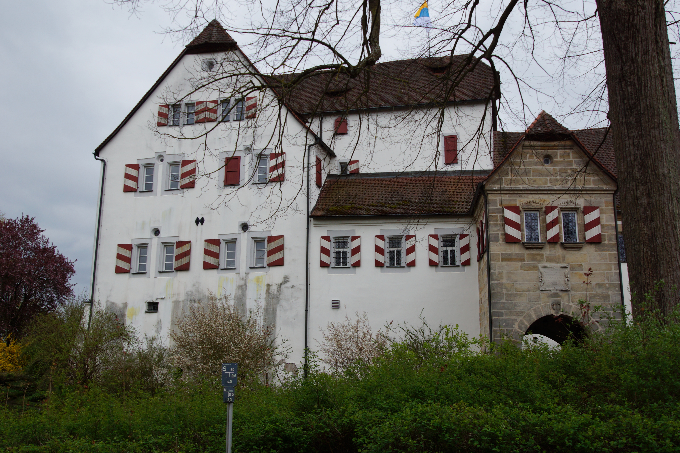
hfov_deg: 51.9
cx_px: 346
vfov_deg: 35.9
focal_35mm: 37
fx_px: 699
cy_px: 221
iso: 100
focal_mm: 24
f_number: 5.6
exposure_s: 1/80
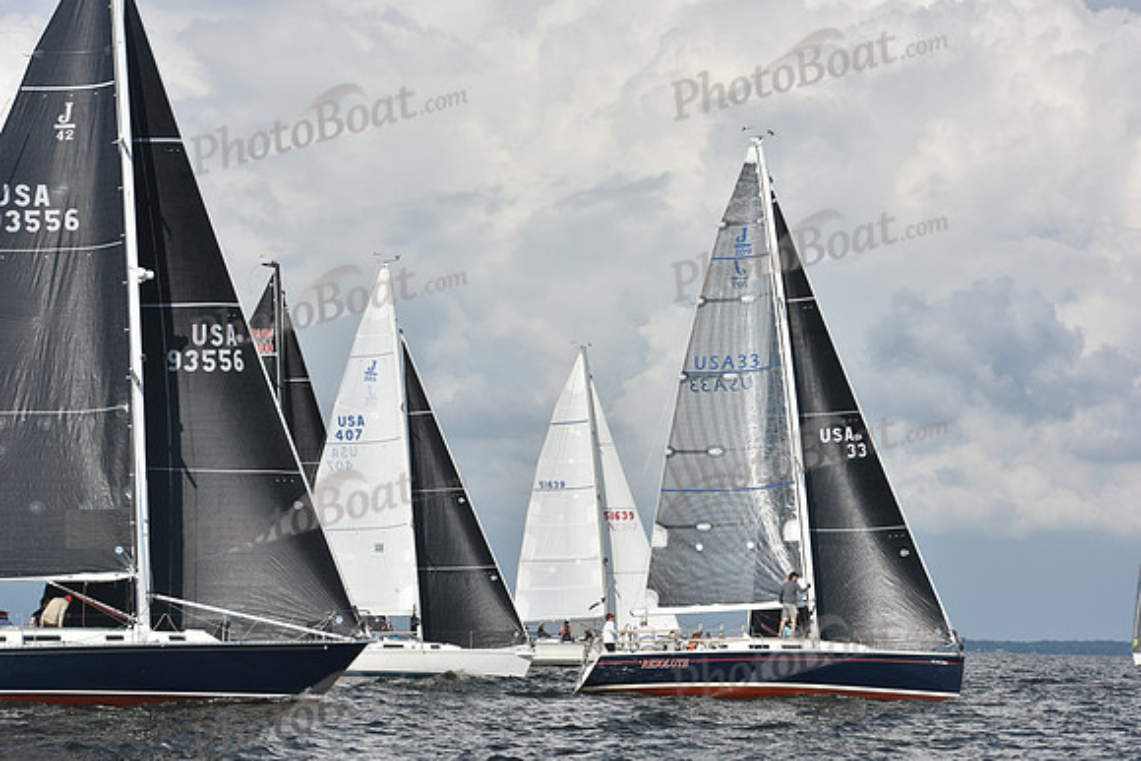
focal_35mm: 86
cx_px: 570
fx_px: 2726
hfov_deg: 23.6
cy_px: 380
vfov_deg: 15.9
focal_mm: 86
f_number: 10
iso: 320
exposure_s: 1/1250
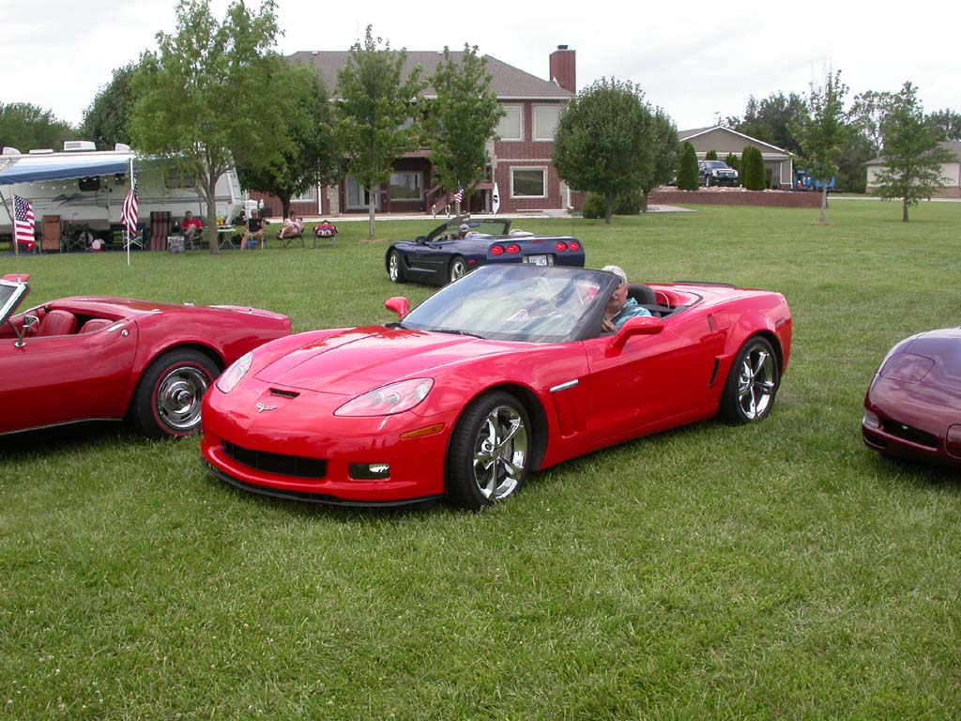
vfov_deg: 37.7
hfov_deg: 49.0
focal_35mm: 38
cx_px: 480
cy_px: 360
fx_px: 1055
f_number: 6
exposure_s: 1/220
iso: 100
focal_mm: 7.85
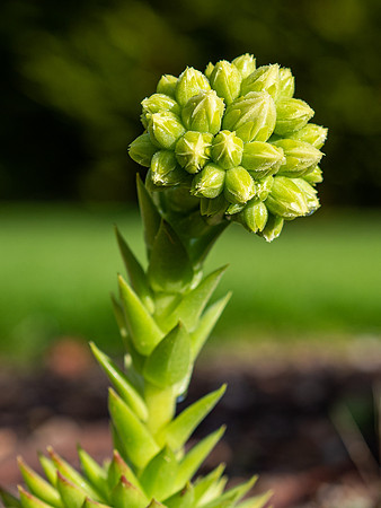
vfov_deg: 16.4
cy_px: 254
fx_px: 1759
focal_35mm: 120
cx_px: 339
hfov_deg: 12.3
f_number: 4
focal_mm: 45
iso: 200
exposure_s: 1/1250
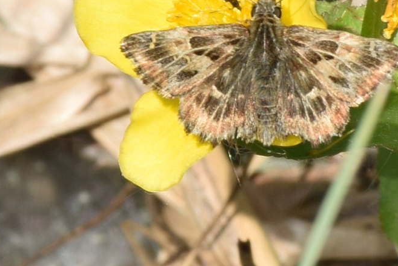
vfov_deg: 4.5
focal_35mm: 306
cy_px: 82
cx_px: 264
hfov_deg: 6.7
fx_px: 3385
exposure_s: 1/160
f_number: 13
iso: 100
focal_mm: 140
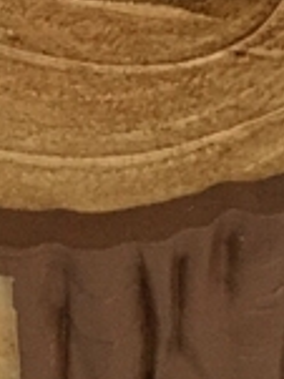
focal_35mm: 154
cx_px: 148
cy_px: -442
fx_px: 1687
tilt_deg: -29.6
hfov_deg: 9.6
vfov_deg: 11.3
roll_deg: -0.9
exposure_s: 1/17
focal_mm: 4.15
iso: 320
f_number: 2.2
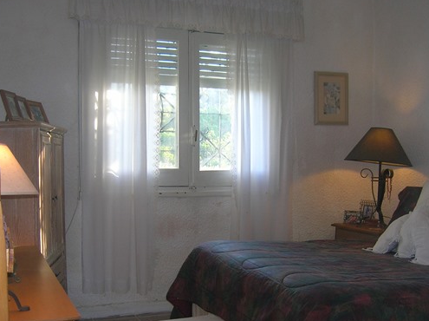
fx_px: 545
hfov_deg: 43.0
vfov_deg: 32.7
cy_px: 200
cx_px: 209
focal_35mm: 44
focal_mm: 5.7
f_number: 2.9
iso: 50
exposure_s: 1/30
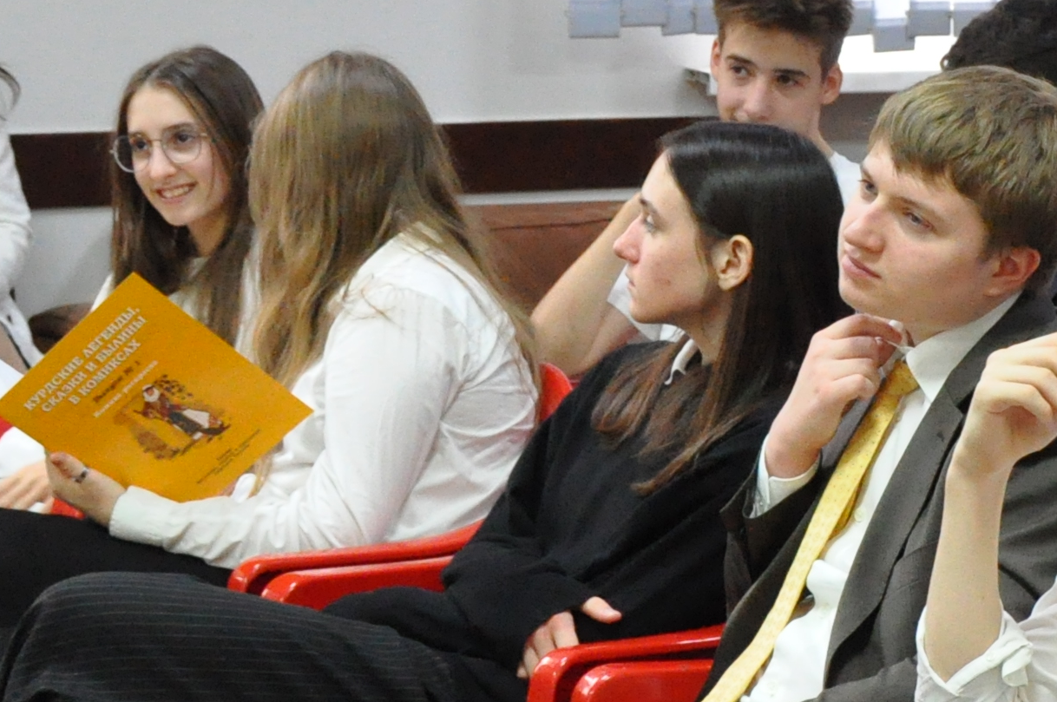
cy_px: 366
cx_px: 1448
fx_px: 4956
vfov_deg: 8.1
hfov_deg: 11.8
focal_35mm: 169
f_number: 7.1
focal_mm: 32
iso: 2500
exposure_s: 1/50
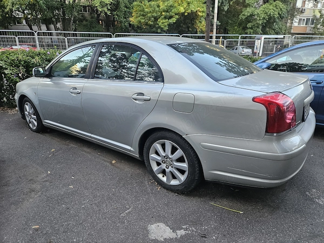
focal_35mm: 23
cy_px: 122
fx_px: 215
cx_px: 162
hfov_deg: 73.9
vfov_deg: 58.9
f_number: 1.8
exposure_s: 1/180
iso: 160
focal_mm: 5.4
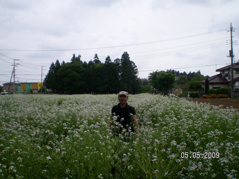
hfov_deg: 49.0
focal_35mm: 38
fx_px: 262
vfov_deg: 37.7
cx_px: 120
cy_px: 90
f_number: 4.6
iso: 50
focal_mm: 6.3
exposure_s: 1/217
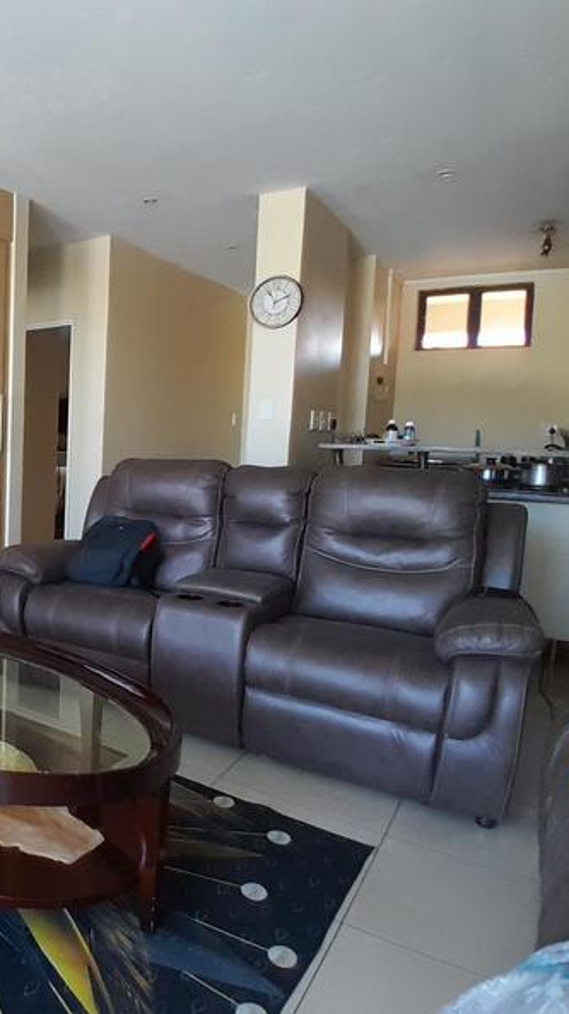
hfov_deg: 37.6
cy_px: 508
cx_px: -72
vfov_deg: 74.1
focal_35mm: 25
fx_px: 671
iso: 200
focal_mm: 1.46
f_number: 2.2
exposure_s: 1/25
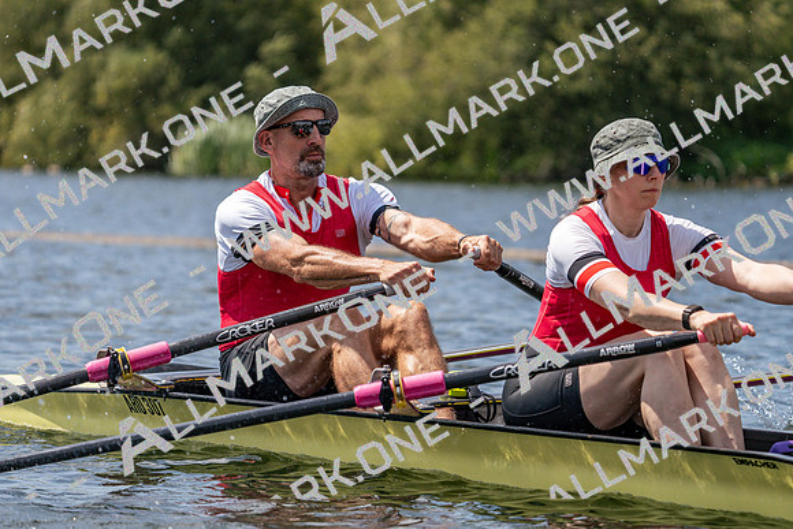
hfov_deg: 8.7
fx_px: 5200
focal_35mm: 236
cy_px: 264
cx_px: 396
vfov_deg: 5.8
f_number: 5.6
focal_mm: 236
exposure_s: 1/2000
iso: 250
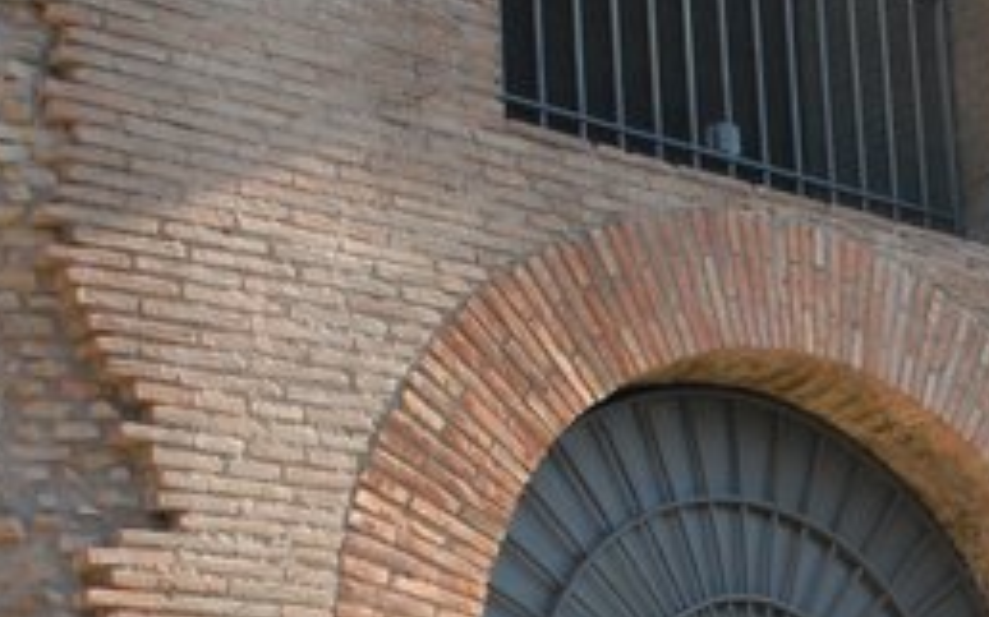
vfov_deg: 14.9
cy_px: 834
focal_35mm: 83
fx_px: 2236
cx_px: 1215
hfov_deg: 22.7
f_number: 10
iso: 200
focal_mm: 14
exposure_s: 1/60
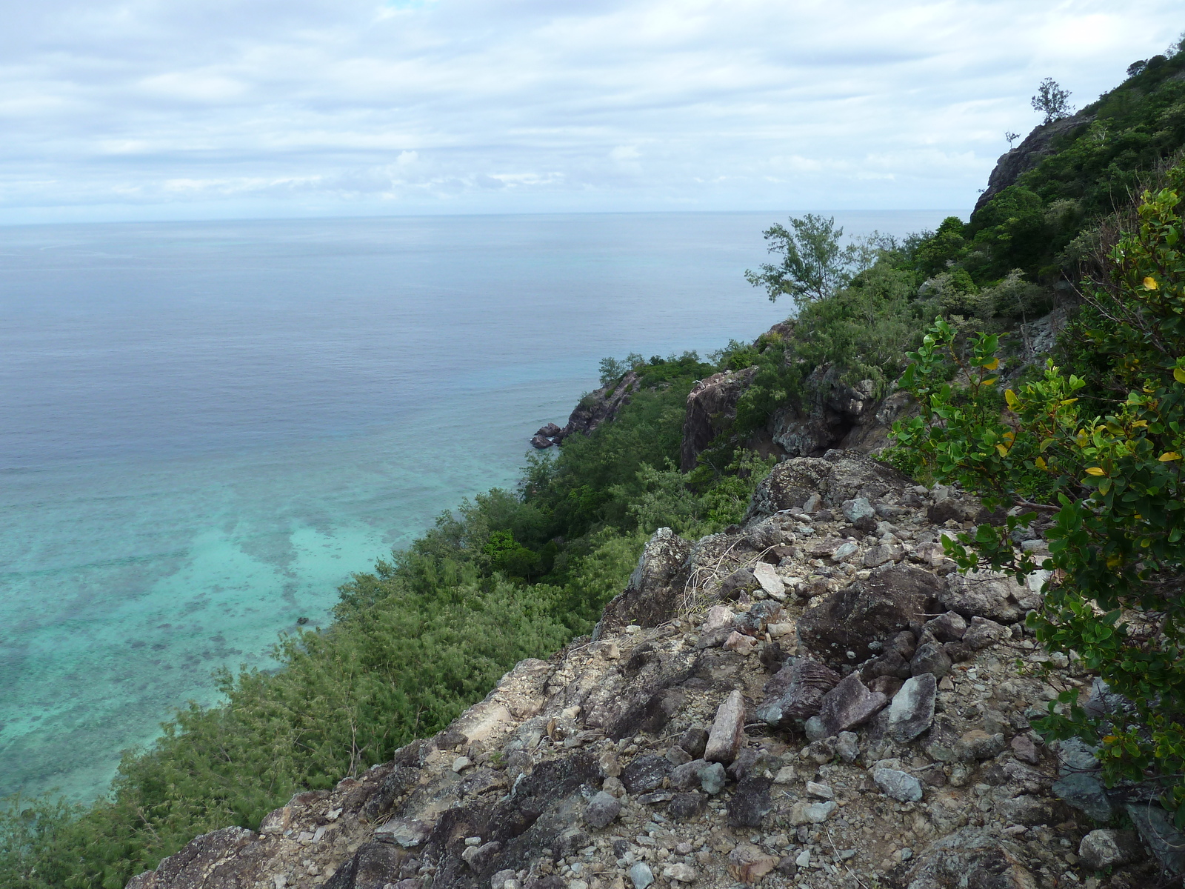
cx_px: 592
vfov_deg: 54.9
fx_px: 856
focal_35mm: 25
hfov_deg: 69.4
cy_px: 444
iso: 80
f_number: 4
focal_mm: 4.1
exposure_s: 1/320
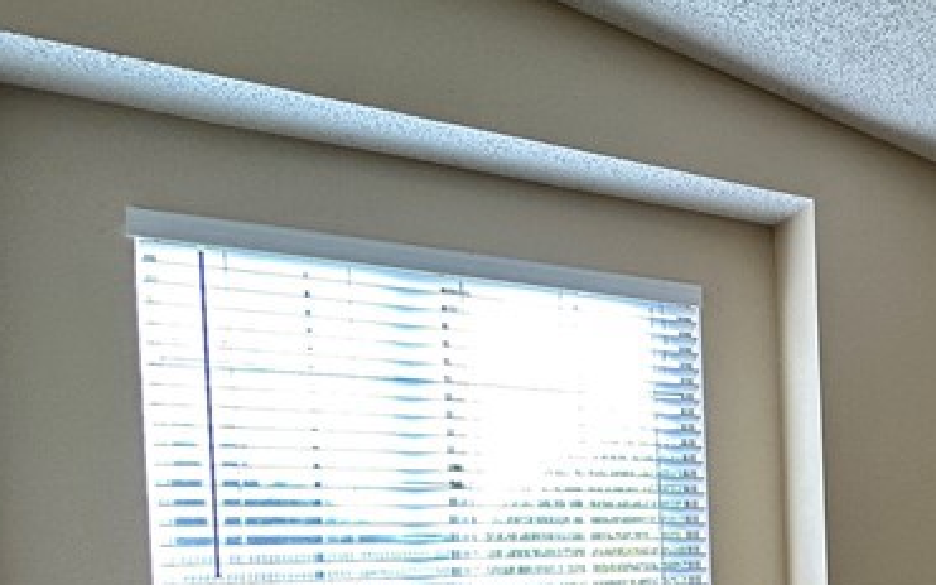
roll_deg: +1.1
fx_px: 1046
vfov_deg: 29.3
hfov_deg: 34.7
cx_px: 1203
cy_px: 580
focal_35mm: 41
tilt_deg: -2.4
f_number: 2.2
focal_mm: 2.22
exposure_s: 1/120
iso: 125
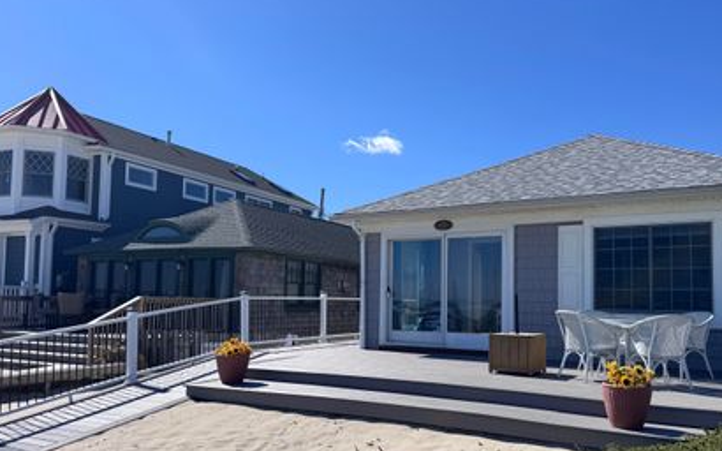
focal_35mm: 31
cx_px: 423
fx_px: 610
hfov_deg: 60.9
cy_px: 262
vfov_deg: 40.5
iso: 80
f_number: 1.78
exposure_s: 1/6410
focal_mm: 6.76
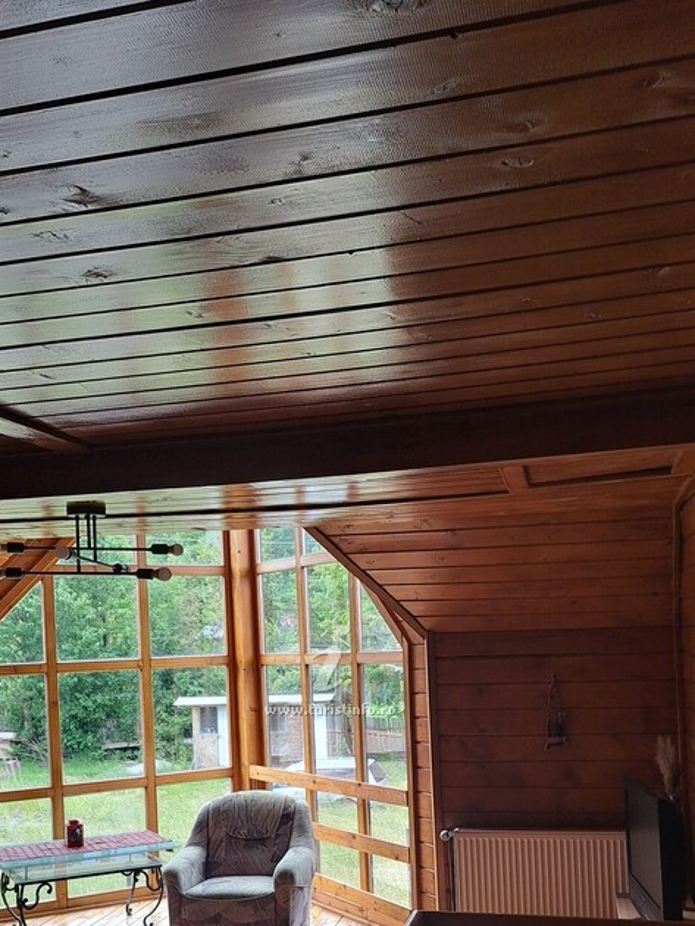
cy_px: 648
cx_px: 310
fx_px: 1043
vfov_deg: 46.7
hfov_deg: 36.8
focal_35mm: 39
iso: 50
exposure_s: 1/100
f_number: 1.8
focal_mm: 5.23
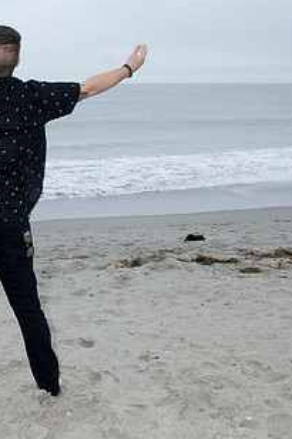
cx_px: -3
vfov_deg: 32.3
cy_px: 178
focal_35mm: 62
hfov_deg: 21.1
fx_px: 755
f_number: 8
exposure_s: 1/80
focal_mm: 22
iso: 100
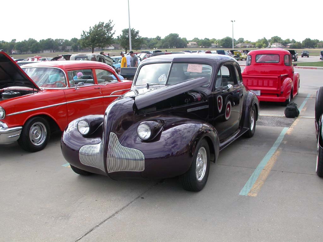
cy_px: 121
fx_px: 355
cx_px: 162
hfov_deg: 49.0
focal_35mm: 38
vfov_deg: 37.7
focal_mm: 7.85
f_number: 6
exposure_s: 1/213
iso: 100
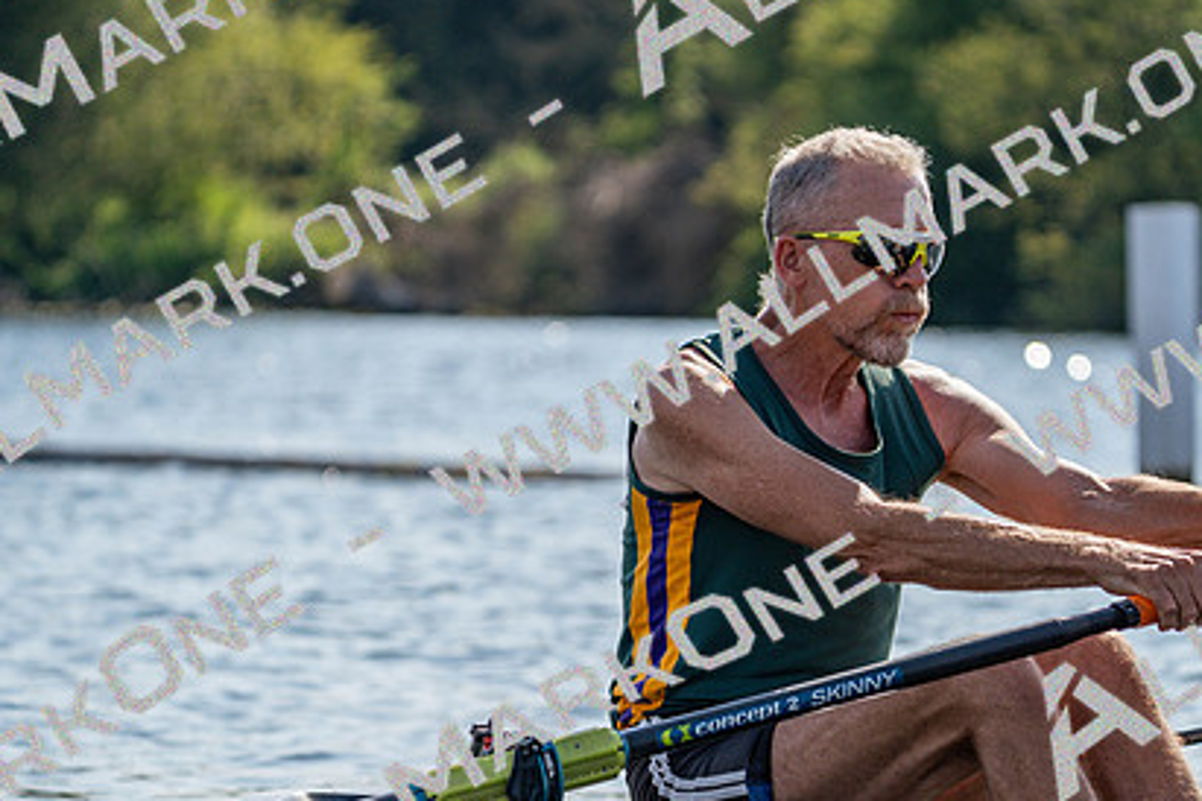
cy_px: 525
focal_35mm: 282
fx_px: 9415
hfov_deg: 7.3
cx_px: 793
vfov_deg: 4.9
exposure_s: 1/1600
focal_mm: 200
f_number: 5.6
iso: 200
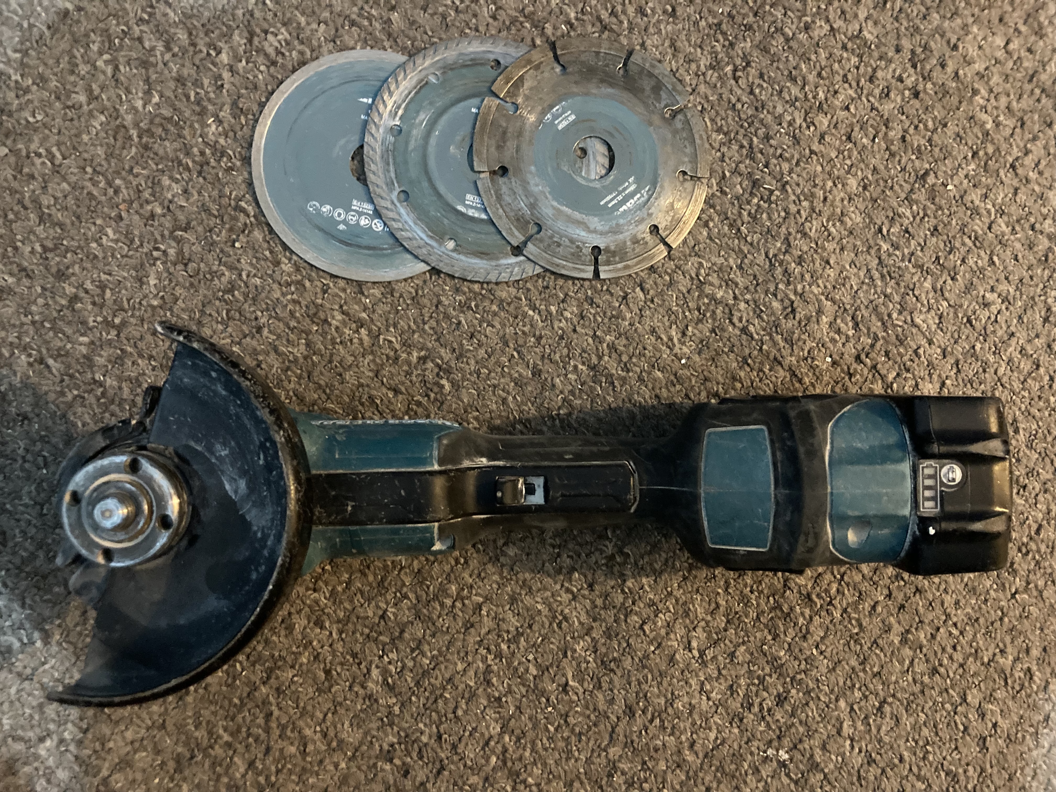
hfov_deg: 63.4
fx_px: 854
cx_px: 528
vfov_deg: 49.7
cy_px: 396
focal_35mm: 28
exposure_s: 1/21
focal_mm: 3.99
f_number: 1.8
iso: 640
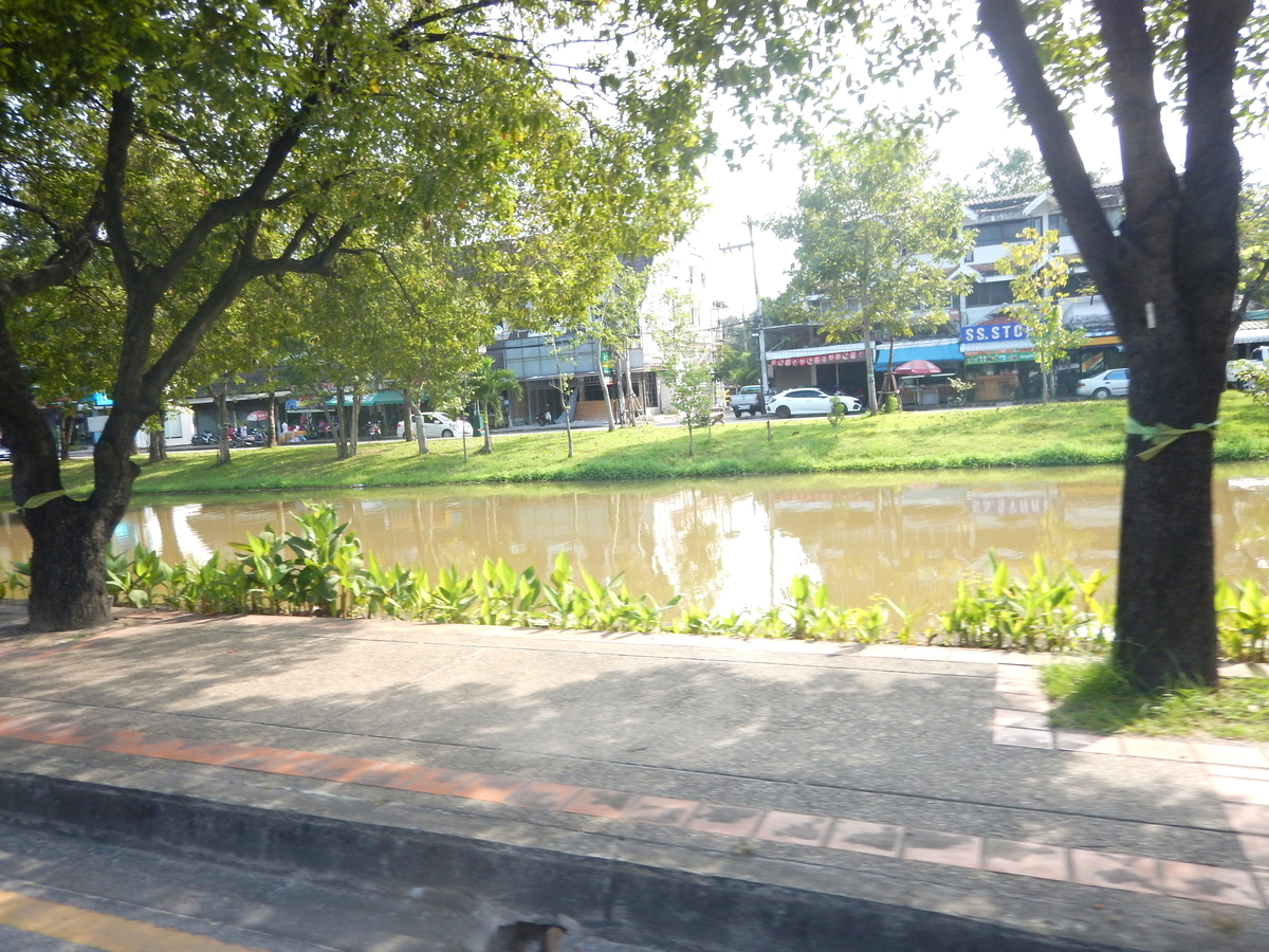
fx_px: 880
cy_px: 476
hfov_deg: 71.6
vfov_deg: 56.8
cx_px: 634
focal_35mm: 24
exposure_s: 1/500
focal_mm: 4.3
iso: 125
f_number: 2.8
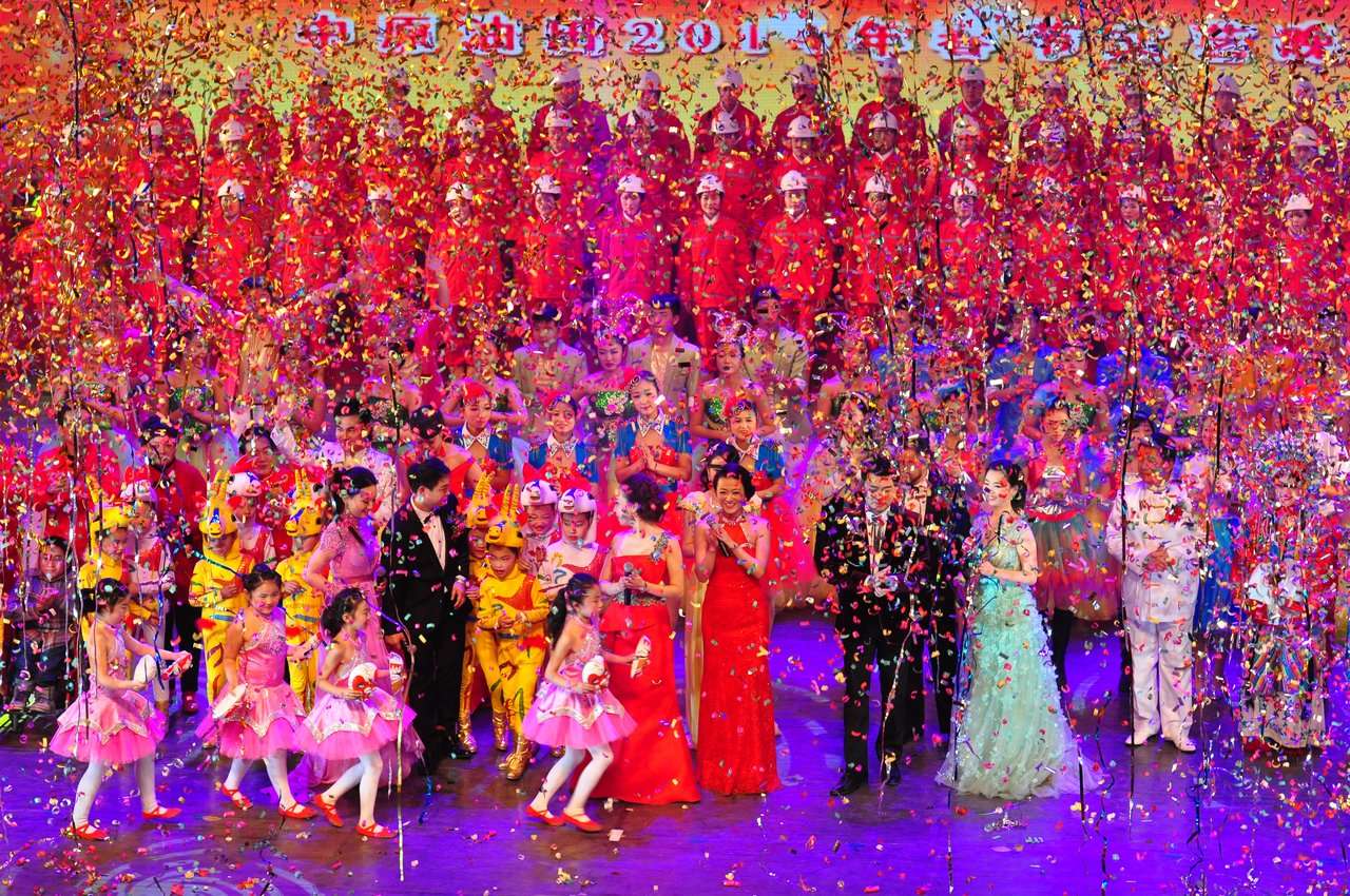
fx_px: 3932
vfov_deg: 13.0
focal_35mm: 105
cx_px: 675
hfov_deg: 19.5
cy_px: 448
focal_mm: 70
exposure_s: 1/200
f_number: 4.5
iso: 800
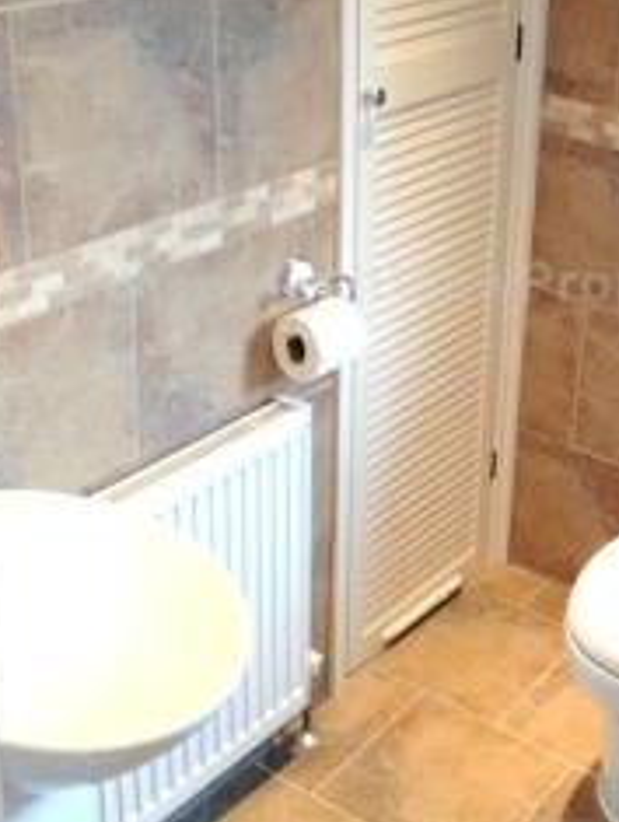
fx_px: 1546
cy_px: 299
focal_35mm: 65
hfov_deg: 22.1
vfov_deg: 29.6
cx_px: 549
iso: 64
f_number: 2.4
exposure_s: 1/20
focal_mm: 4.28
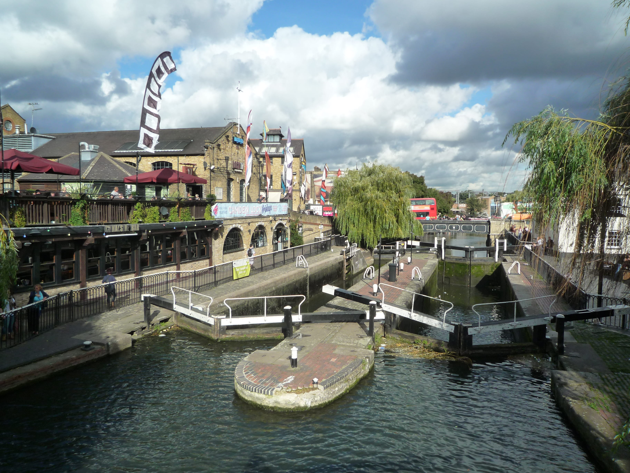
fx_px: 455
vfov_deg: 54.9
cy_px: 236
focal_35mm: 25
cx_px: 315
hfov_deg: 69.4
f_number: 4
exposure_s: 1/800
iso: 160
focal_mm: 4.4
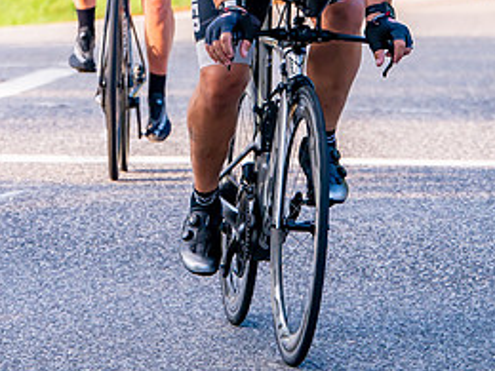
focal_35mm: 393
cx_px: 349
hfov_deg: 5.0
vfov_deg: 3.8
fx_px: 5620
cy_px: 87
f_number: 5.6
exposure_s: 1/800
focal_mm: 145
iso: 1000
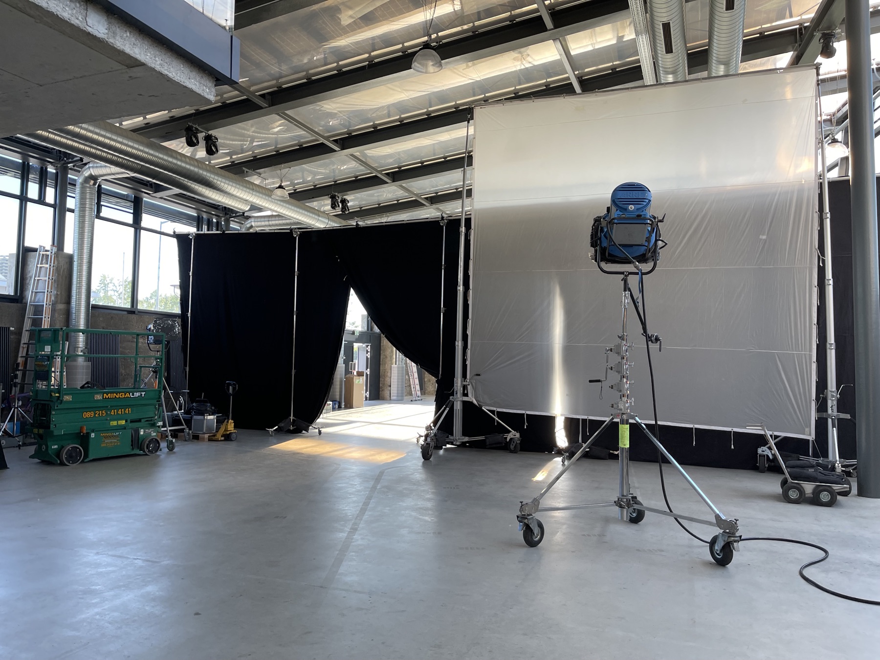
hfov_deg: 67.3
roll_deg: +0.5
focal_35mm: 26
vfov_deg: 53.1
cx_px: 440
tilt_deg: +7.2
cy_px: 330
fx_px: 661
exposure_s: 1/121
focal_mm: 5.1
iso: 50
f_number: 1.6
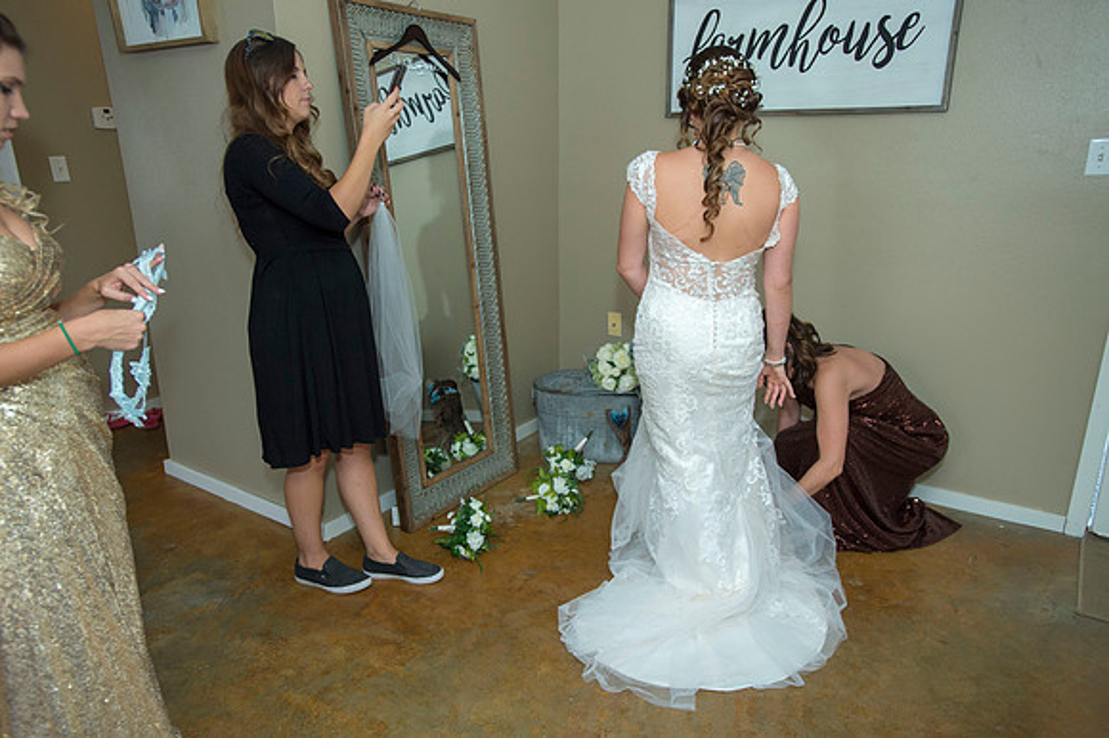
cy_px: 369
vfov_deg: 51.2
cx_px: 554
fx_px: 770
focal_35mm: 25
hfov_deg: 71.5
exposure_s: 1/200
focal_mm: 25
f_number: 3.5
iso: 1250
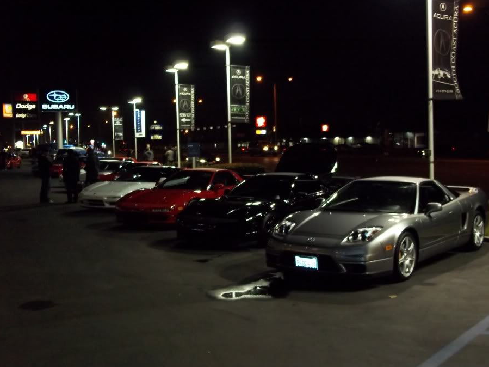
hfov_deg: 45.8
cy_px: 180
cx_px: 258
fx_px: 579
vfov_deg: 35.1
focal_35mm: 41
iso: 320
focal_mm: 6.5
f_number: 3.1
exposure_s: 1/30
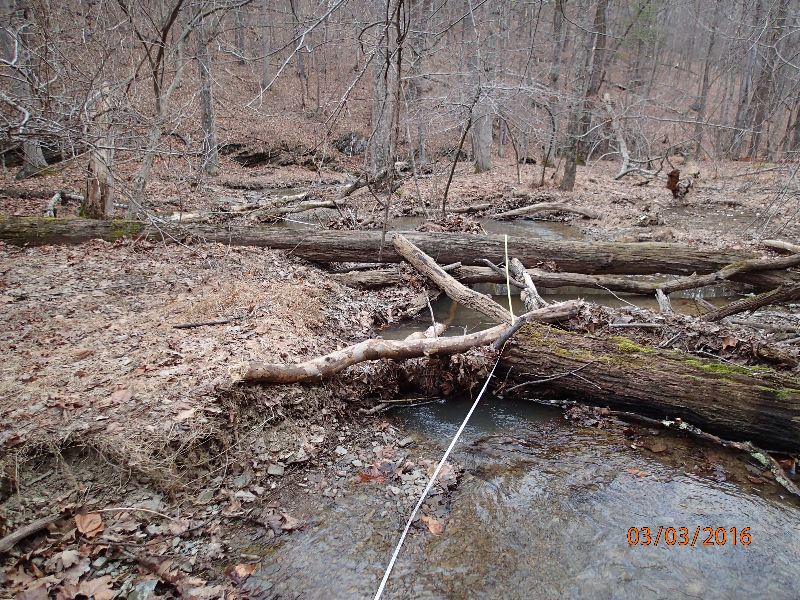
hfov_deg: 69.4
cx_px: 400
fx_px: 578
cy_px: 300
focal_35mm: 25
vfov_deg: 54.9
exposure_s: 1/500
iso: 200
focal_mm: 4.5
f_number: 2
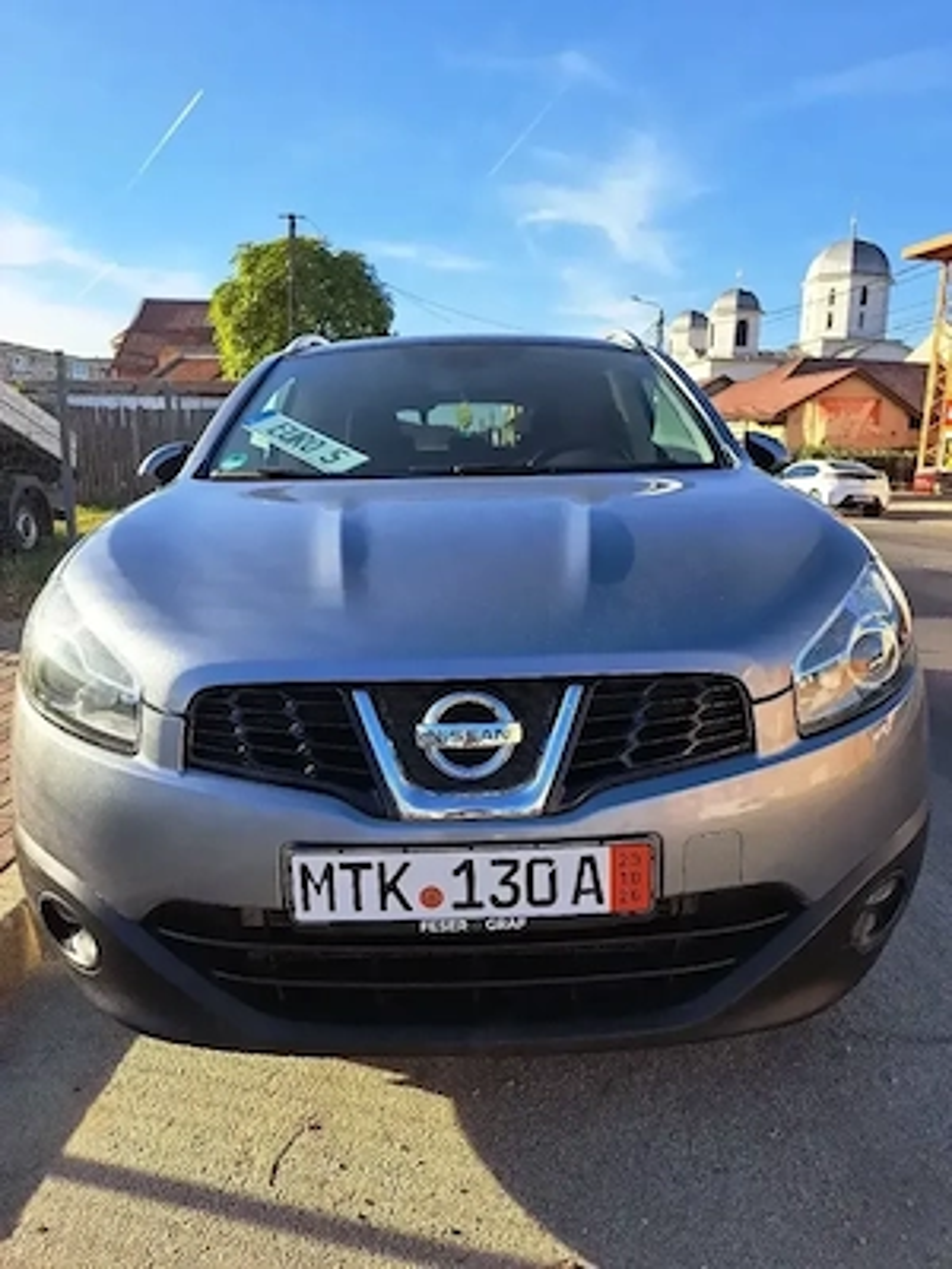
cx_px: 476
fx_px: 880
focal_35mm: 24
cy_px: 634
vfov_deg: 71.6
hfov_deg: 56.8
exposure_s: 1/1000
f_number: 1.8
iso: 50
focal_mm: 5.23
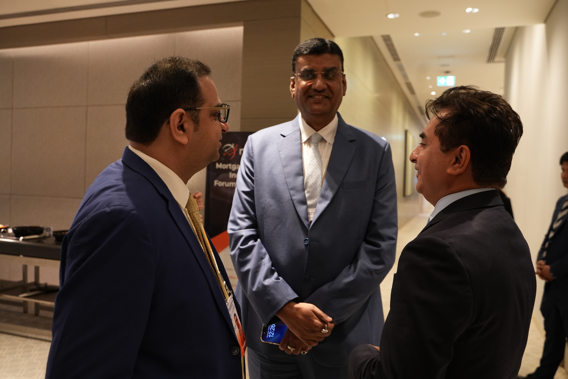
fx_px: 489
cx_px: 284
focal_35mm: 31
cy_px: 190
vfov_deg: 42.3
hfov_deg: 60.3
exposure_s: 1/125
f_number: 4.5
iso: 2500
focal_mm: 31
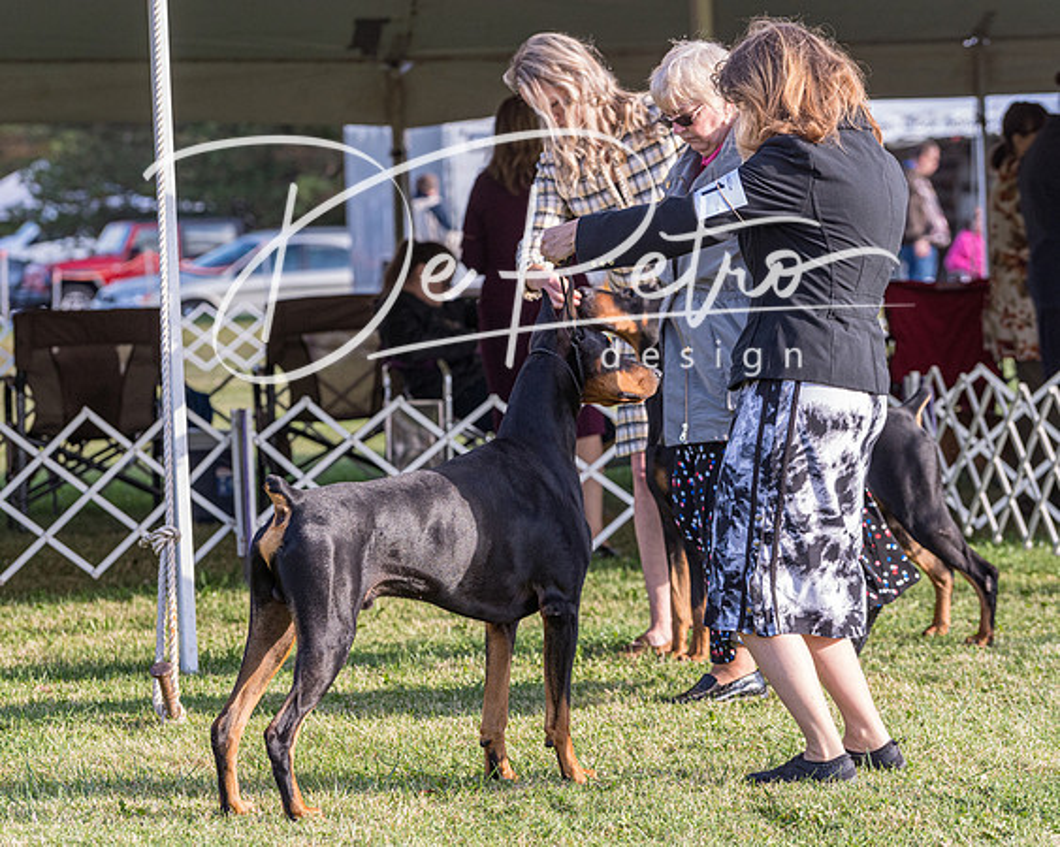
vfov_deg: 9.2
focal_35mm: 168
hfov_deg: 11.5
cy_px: 424
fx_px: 5262
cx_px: 530
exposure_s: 1/1000
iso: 1000
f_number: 5.6
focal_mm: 149
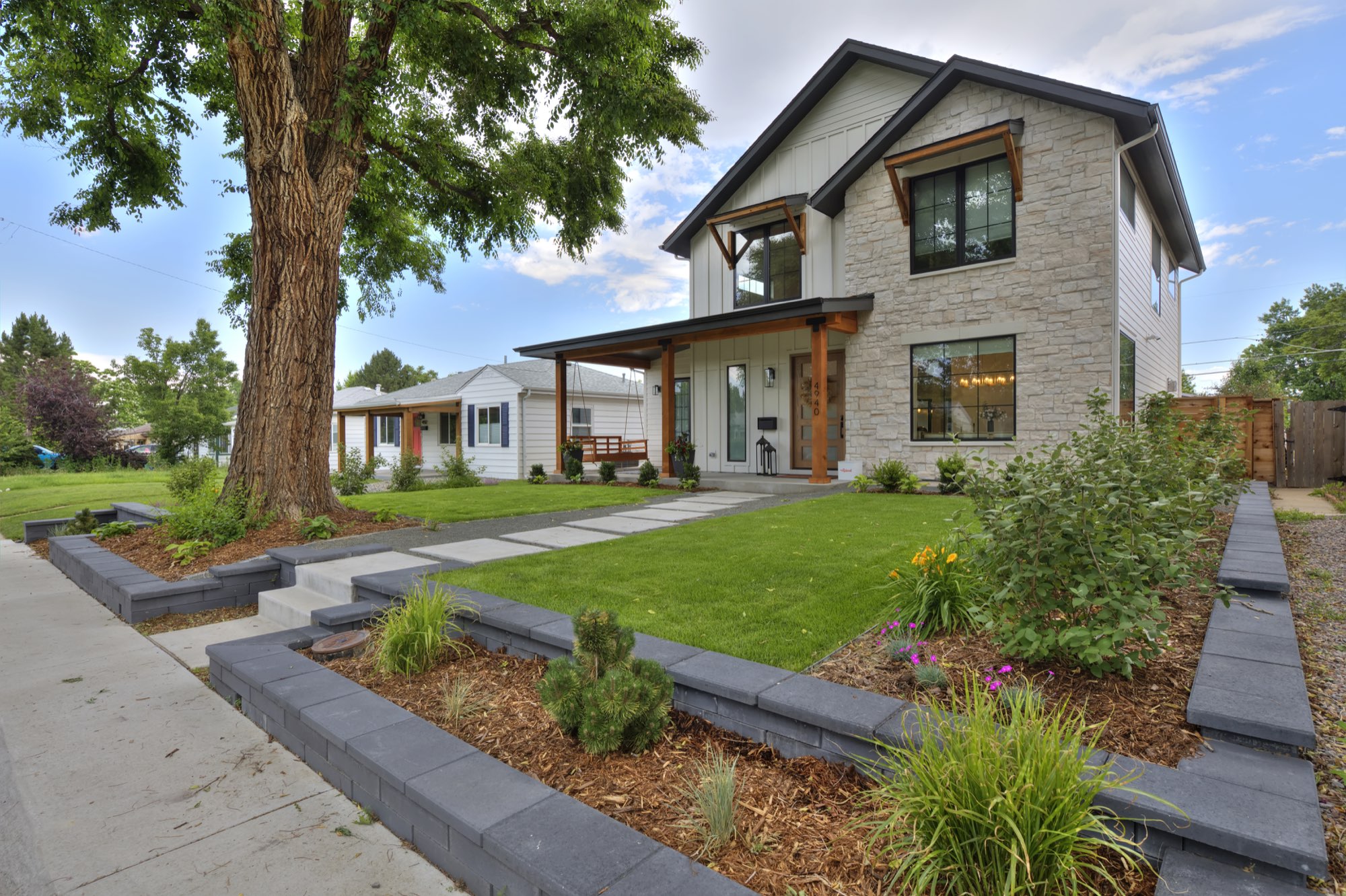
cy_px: 448
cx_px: 673
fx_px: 673
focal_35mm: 18
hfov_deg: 90.0
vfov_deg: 67.3
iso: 100
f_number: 10
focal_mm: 18
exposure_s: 1/200
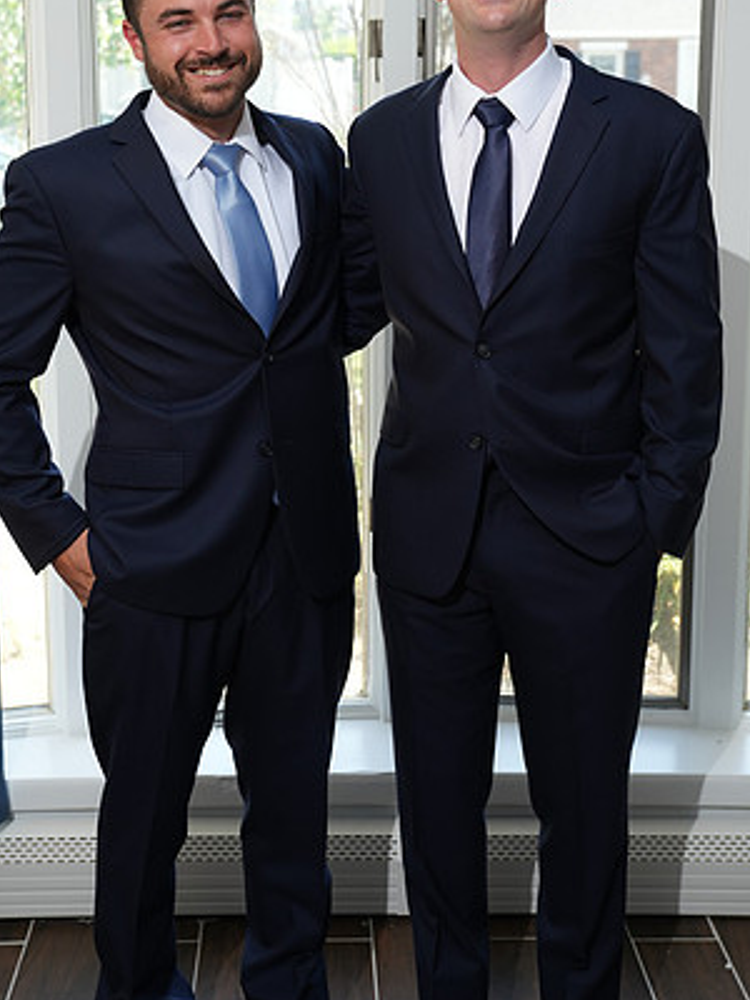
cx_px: 336
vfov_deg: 35.7
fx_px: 1531
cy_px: 315
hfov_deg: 27.5
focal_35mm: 53
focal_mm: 38
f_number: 4
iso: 320
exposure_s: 1/200
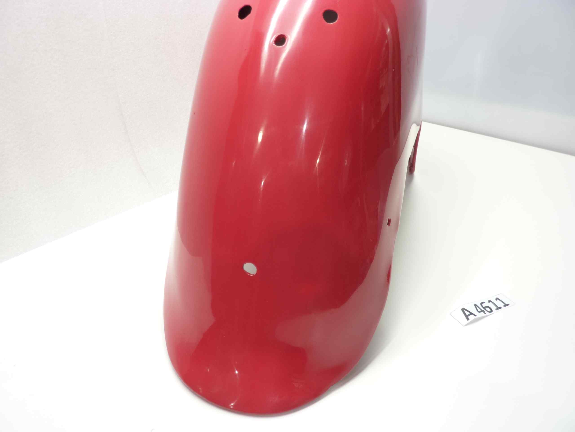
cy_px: 216
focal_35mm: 25
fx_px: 415
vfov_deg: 54.9
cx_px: 288
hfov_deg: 69.4
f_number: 3.3
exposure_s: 1/8
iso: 125
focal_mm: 4.1
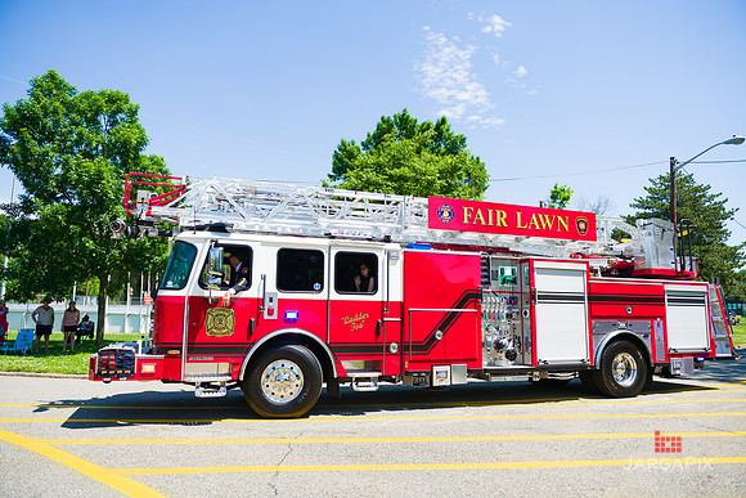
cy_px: 249
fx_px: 539
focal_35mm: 26
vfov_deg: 49.6
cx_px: 373
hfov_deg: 69.4
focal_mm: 26
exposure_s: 1/1600
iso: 200
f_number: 5
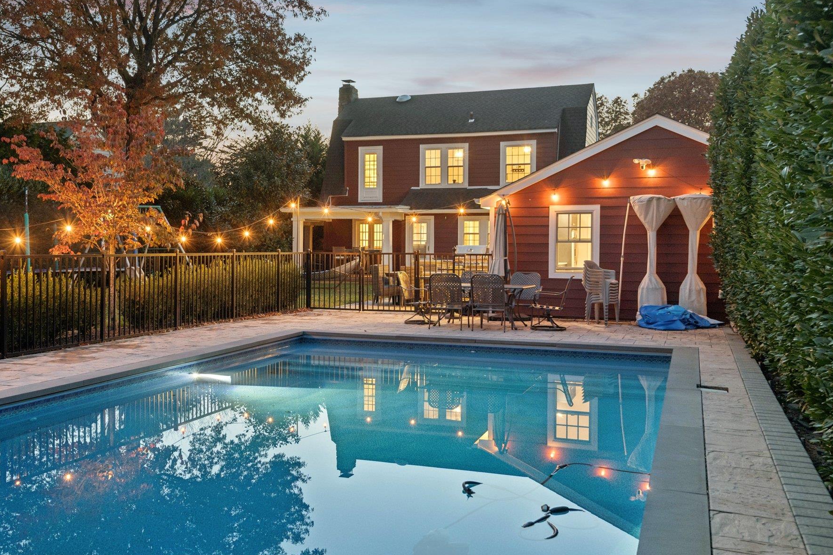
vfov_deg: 36.8
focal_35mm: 36
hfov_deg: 52.9
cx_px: 354
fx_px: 833
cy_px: 265
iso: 500
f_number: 8
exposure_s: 1/1.67
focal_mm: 31
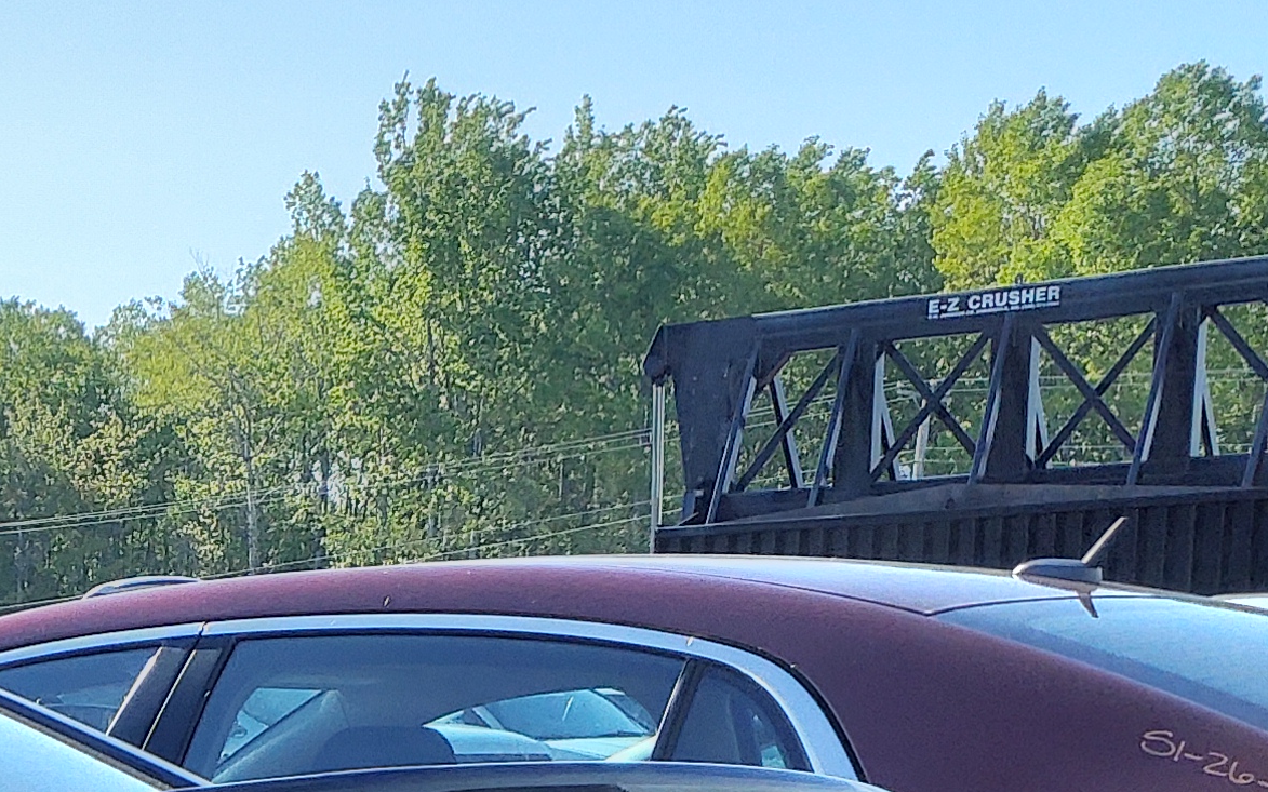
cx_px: -694
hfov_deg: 18.6
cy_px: 1527
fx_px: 3352
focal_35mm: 97
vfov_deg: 12.1
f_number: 1.9
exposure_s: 1/274
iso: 40
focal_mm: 3.58
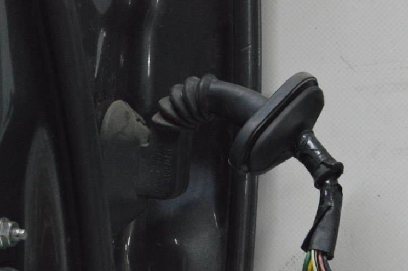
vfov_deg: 13.8
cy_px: 176
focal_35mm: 99
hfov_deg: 20.6
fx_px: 1121
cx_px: 225
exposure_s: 1/15
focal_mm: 48
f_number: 20
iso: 6400
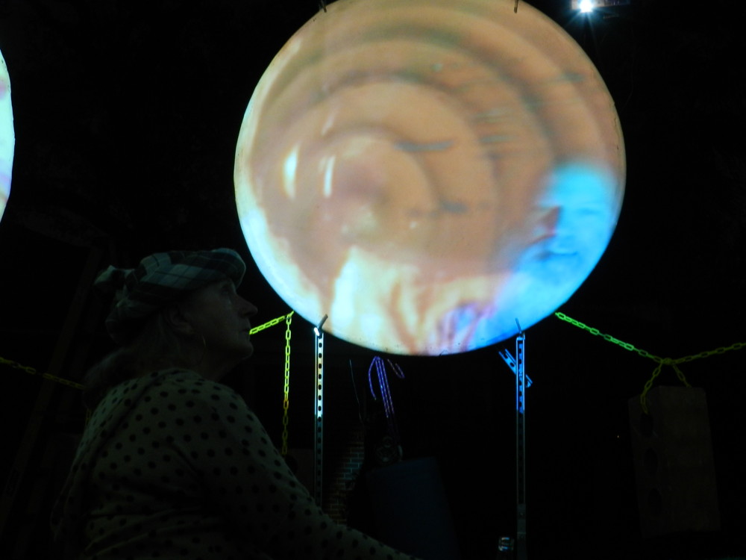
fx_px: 1293
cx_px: 373
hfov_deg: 32.2
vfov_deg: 24.4
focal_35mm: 60
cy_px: 280
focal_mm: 10.7
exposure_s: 1/5
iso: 400
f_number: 4.6
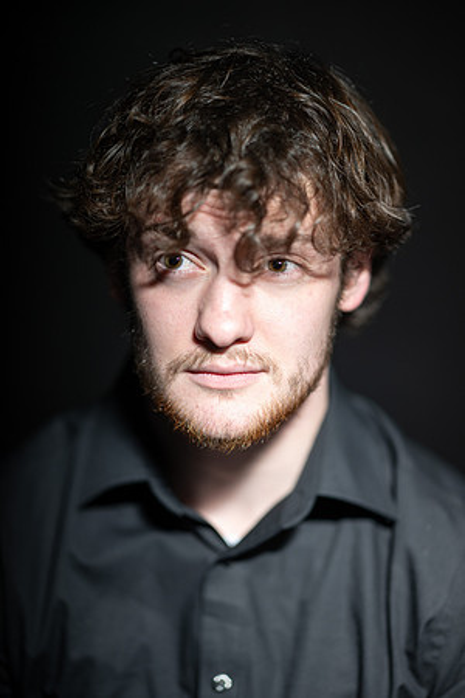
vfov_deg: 19.5
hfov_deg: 13.0
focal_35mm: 105
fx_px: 2034
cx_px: 232
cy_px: 349
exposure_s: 1/200
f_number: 1.4
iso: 100
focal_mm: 105
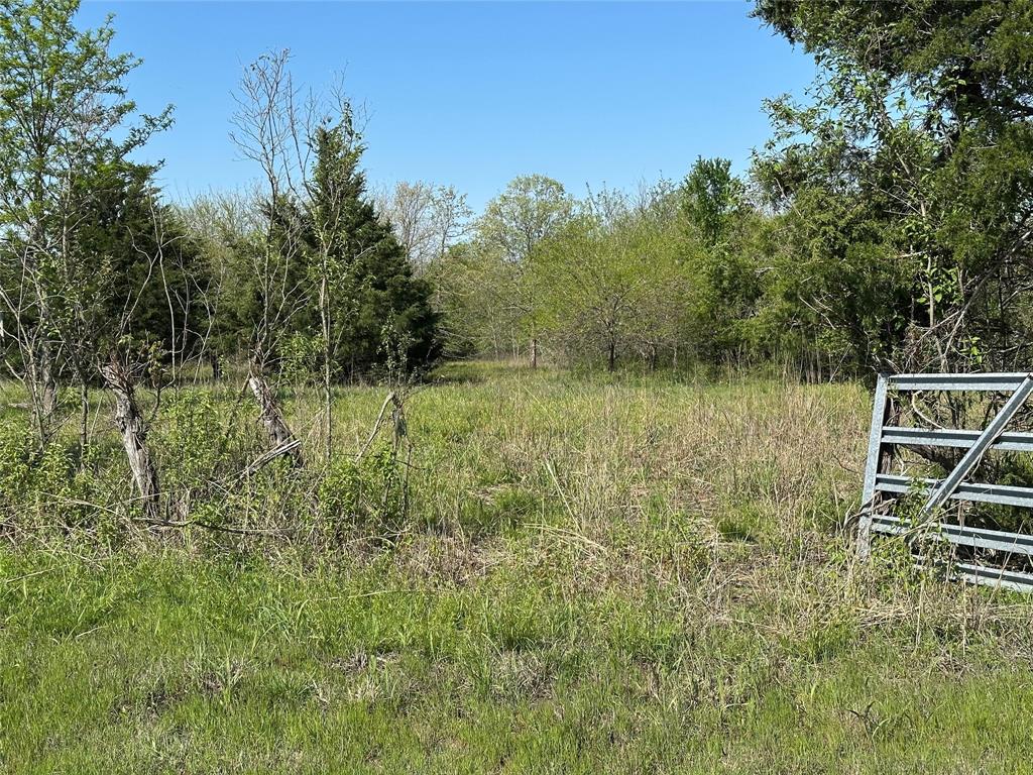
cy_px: 388
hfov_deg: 39.7
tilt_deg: -1.8
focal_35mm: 48
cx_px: 516
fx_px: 1432
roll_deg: +0.9
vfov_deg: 30.3
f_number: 1.78
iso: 64
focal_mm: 6.86
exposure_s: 1/3257
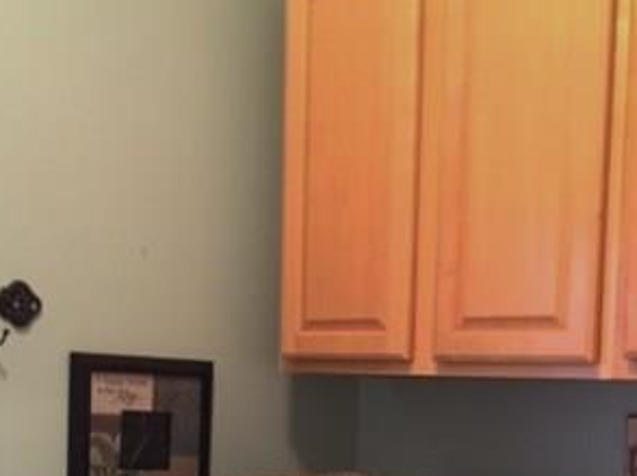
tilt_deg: -5.3
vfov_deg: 22.2
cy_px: 500
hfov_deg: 30.5
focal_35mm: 63
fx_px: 1158
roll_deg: -2.6
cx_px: 436
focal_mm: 4.15
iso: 250
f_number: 2.2
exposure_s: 1/30
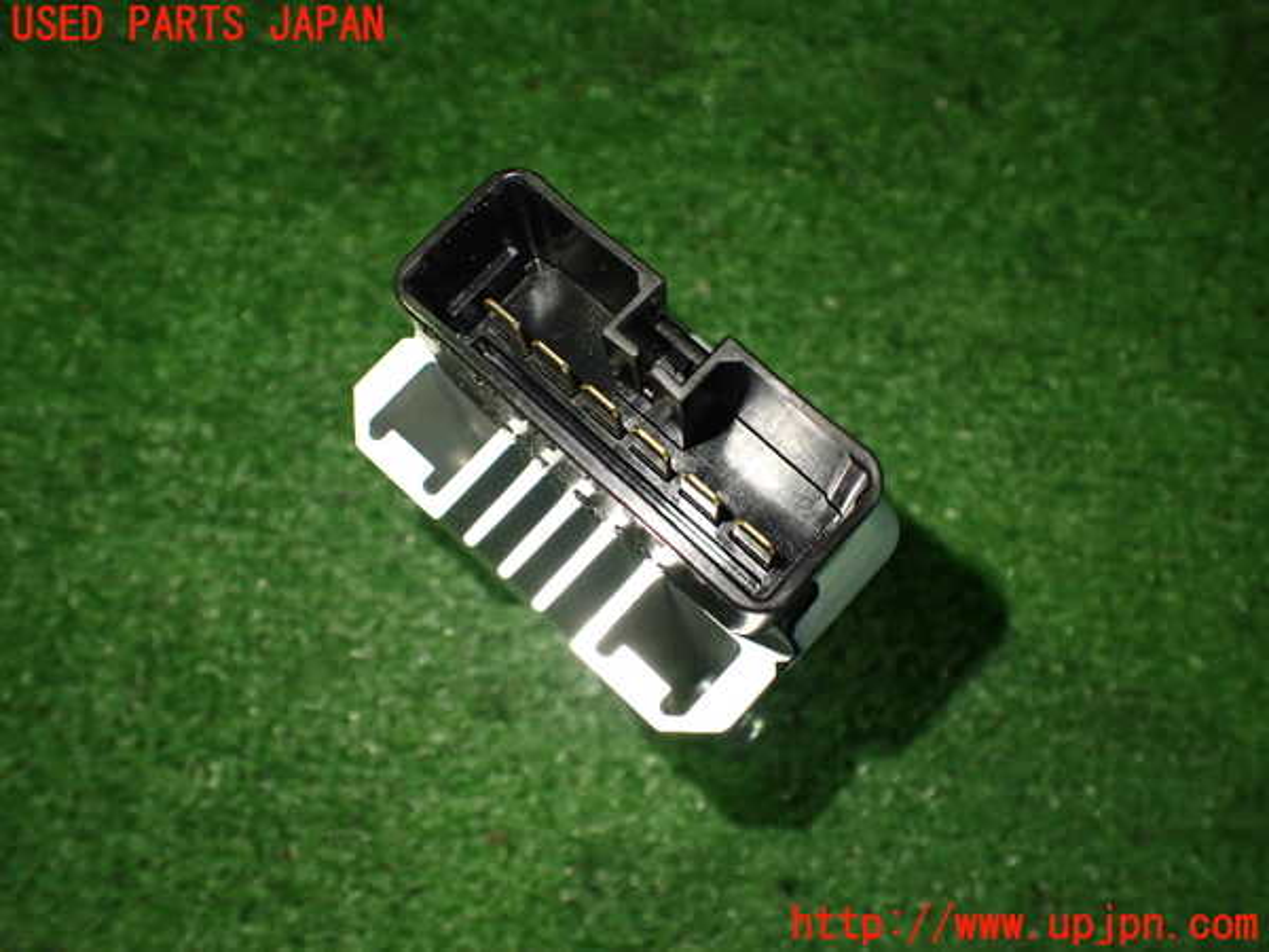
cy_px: 476
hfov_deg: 60.0
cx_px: 634
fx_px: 1100
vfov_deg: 46.8
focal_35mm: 30
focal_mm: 5.4
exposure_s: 1/125
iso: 800
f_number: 2.3
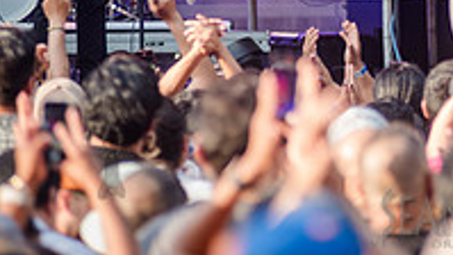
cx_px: 551
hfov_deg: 4.2
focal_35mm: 518
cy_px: -172
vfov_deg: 2.3
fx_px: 6223
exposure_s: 1/640
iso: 400
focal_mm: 170
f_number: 3.2
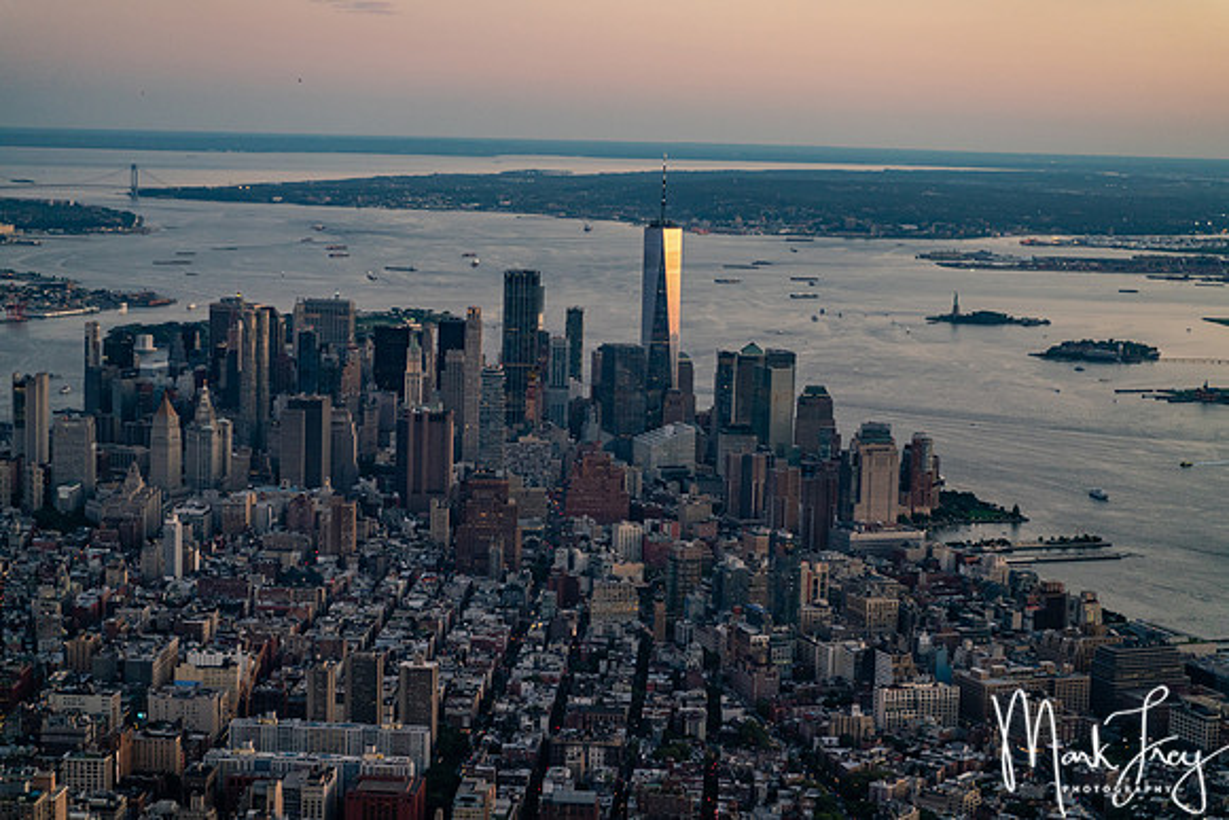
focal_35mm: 75
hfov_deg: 27.0
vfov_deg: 18.2
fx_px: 2561
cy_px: 410
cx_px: 614
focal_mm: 75
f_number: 2.8
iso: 2500
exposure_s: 1/640
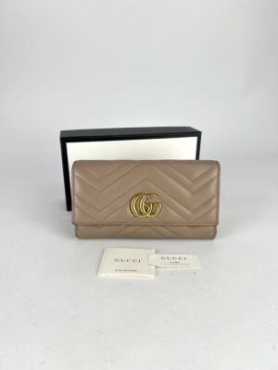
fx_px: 278
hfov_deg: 53.1
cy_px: 185
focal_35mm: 26
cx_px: 139
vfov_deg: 67.3
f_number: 1.5
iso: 40
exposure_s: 1/224
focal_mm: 5.7
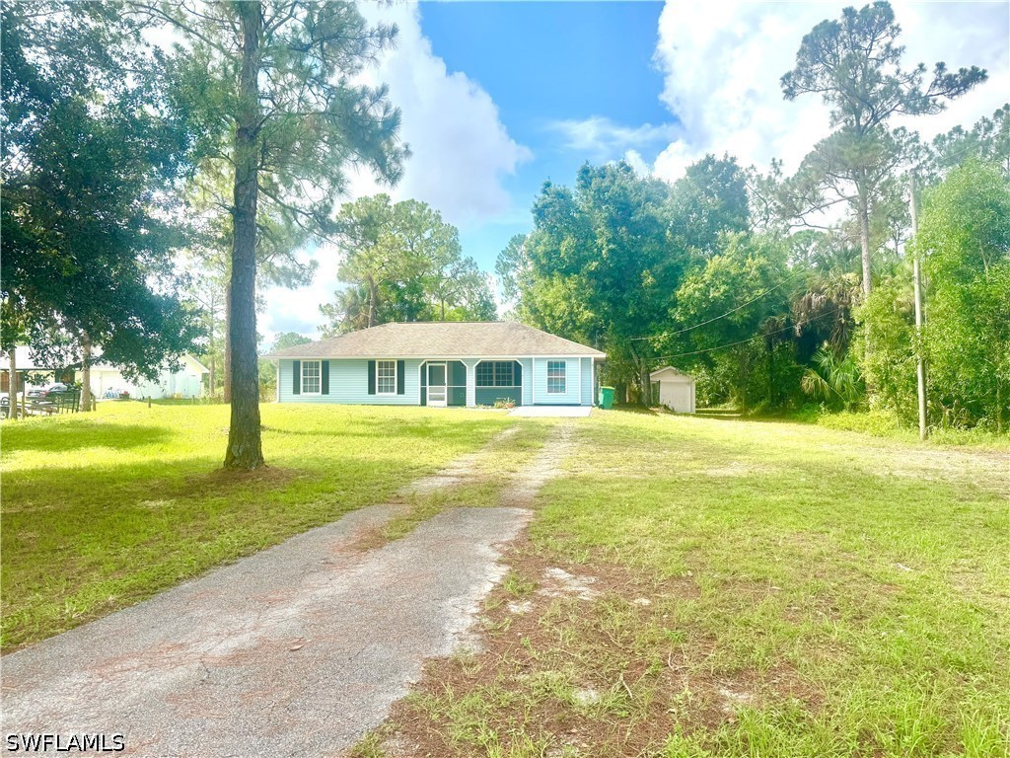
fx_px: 700
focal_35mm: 24
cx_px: 505
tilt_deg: +0.7
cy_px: 379
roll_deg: -0.3
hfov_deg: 71.6
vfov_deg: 56.8
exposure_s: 1/2415
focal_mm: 6.76
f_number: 1.78
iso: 80
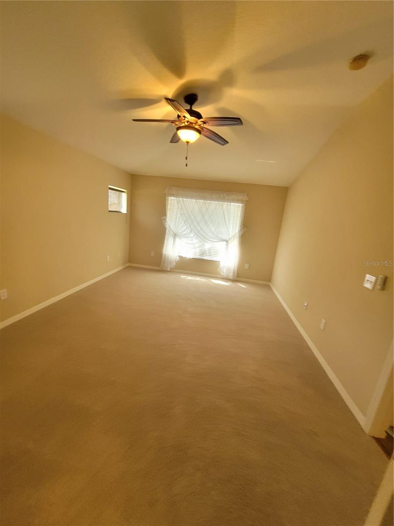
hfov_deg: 89.9
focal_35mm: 13
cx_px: 197
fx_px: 197
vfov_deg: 106.2
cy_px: 263
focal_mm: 2.2
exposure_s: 1/60
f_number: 2.2
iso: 320
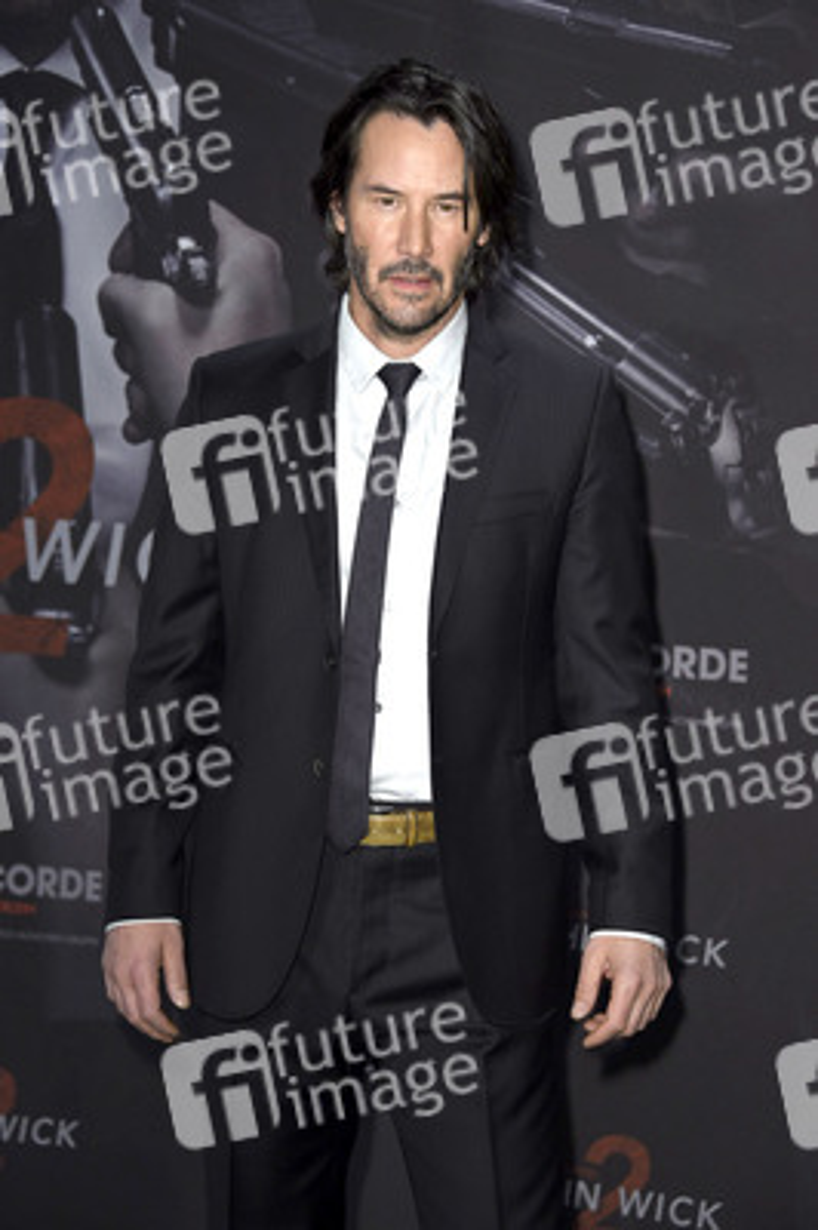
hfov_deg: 14.8
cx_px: 409
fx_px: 3141
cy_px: 615
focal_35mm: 92
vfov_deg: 22.2
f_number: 5.3
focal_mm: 92
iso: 800
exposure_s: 1/160
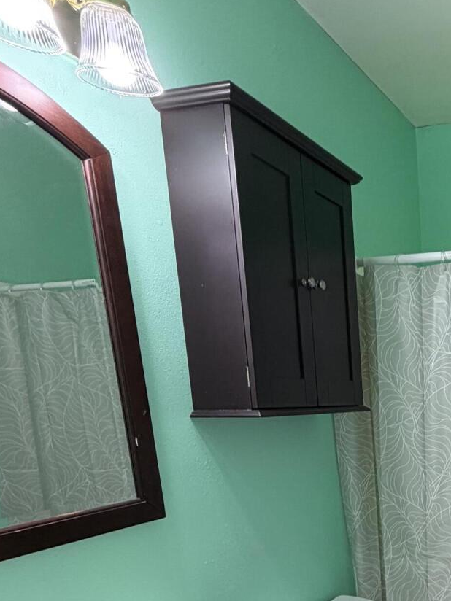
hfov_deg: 34.7
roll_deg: +1.0
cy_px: 516
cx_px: 520
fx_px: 591
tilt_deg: -11.8
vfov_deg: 49.4
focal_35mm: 34
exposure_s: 1/60
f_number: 2.2
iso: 160
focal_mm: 2.22
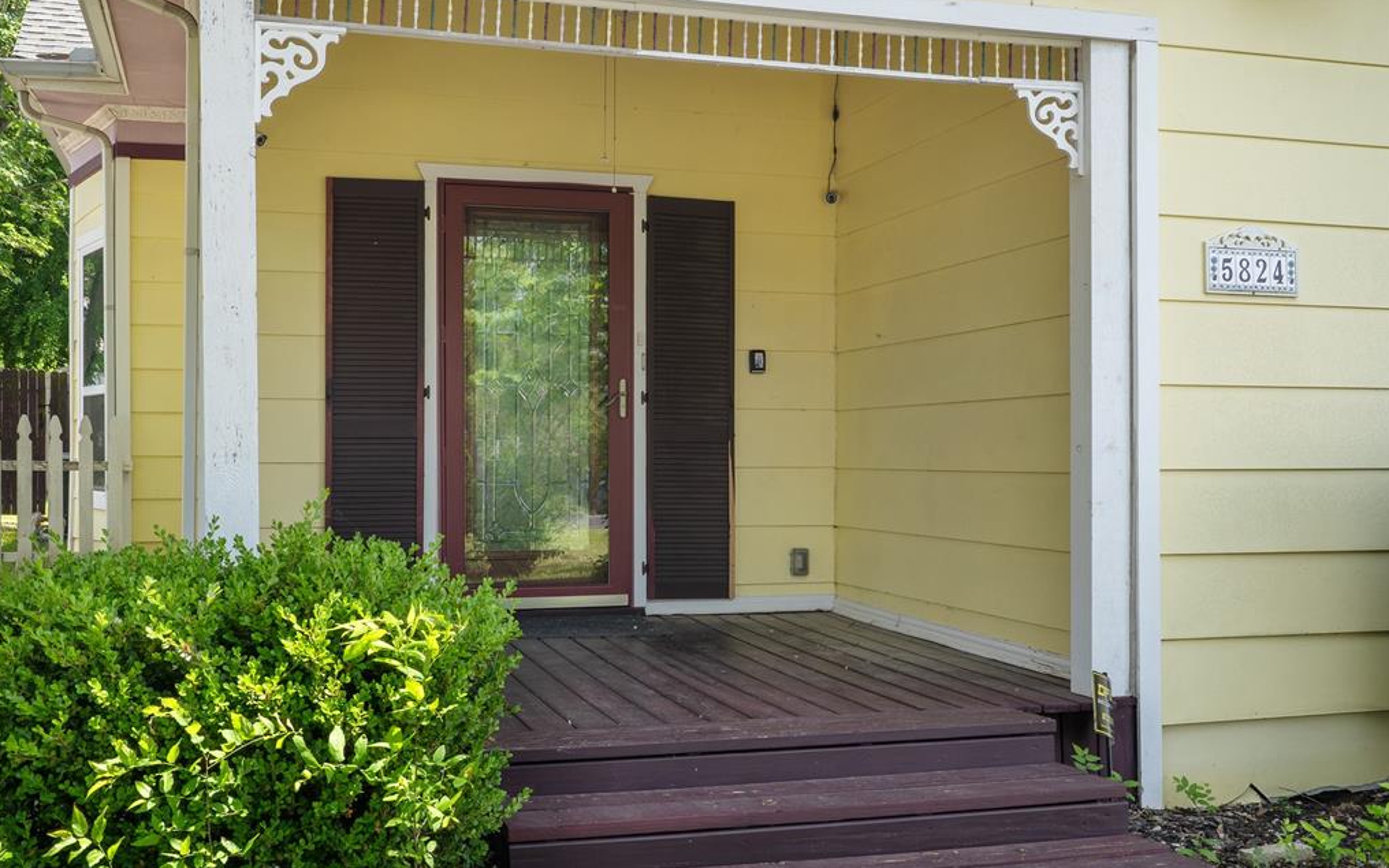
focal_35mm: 38
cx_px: 697
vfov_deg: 33.6
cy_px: 462
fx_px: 1438
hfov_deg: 51.5
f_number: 10
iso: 400
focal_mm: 25
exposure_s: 1/60
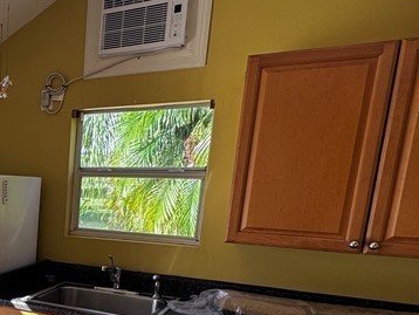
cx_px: -56
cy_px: 272
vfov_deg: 34.4
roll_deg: +0.1
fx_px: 484
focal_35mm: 40
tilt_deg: -11.3
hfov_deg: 37.8
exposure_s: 1/105
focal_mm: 2.22
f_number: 2.2
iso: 40
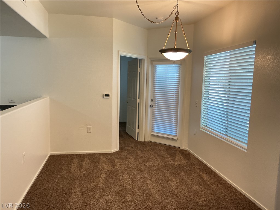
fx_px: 235
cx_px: 140
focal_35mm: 29
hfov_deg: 61.7
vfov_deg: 48.2
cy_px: 105
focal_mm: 3
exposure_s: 1/60
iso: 200
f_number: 1.8
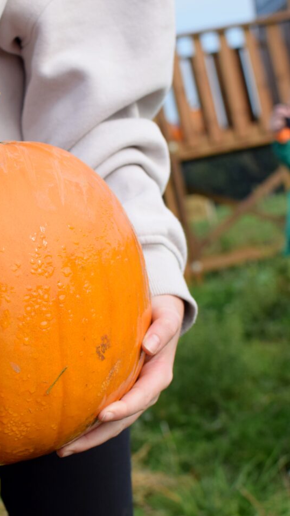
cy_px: 258
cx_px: -3
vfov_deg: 25.7
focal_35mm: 83
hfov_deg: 14.4
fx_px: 1132
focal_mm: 35
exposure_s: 1/1250
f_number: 5.6
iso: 400
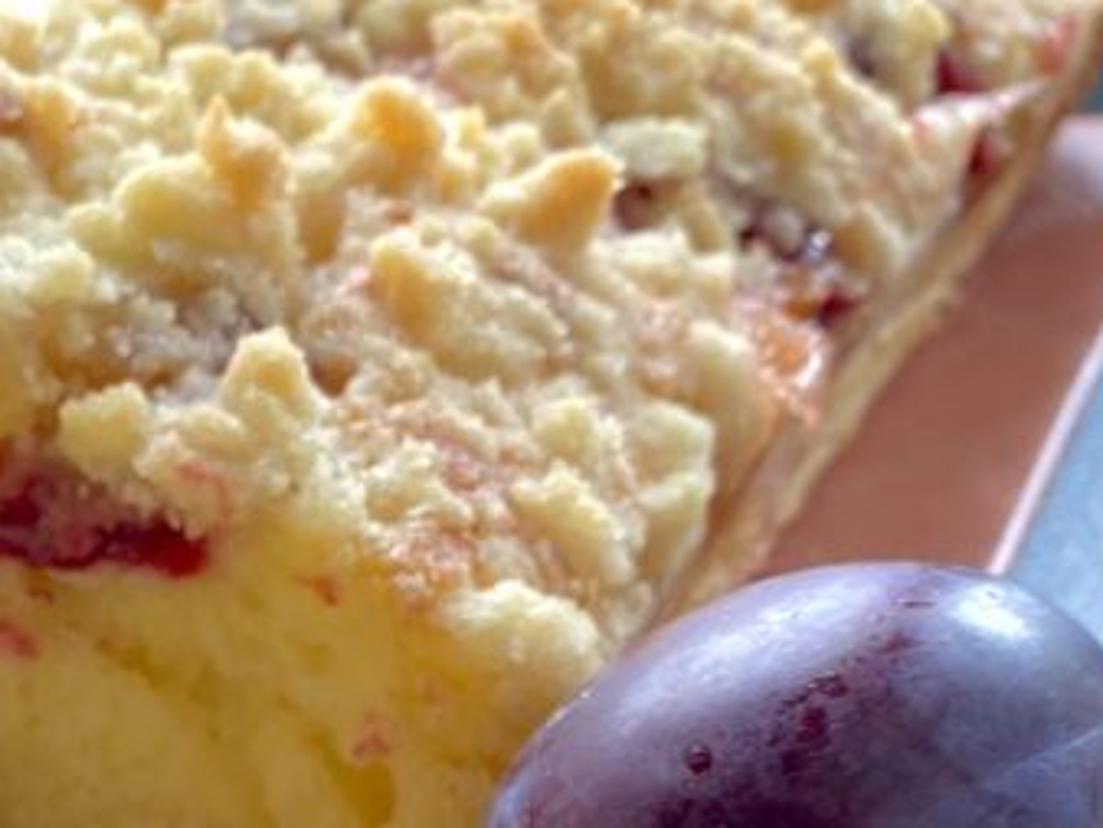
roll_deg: -7.5
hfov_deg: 23.2
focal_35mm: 79
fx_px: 2518
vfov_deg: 18.0
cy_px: 907
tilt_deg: -35.7
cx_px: -108
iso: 100
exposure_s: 1/121
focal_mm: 4.25
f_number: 1.8
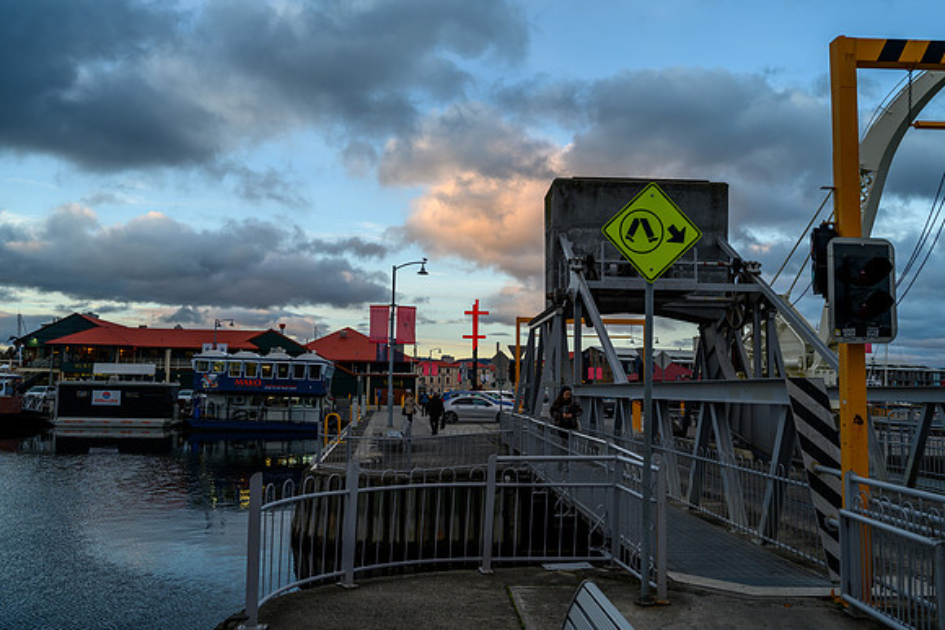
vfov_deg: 43.6
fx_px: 788
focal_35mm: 30
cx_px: 472
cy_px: 315
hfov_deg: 61.9
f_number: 6.3
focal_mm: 30
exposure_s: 1/50
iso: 100
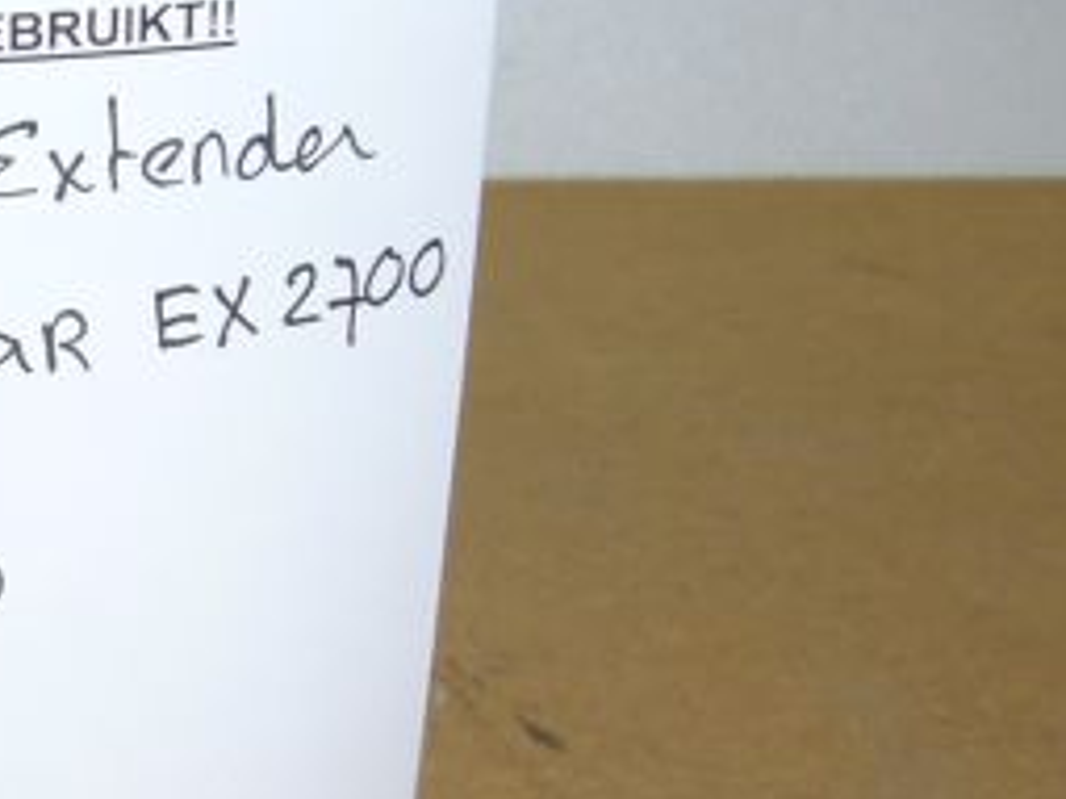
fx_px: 3386
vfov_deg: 13.4
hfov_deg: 17.1
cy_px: 464
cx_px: -196
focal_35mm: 110
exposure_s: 1/30
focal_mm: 5.8
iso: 80
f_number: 2.8
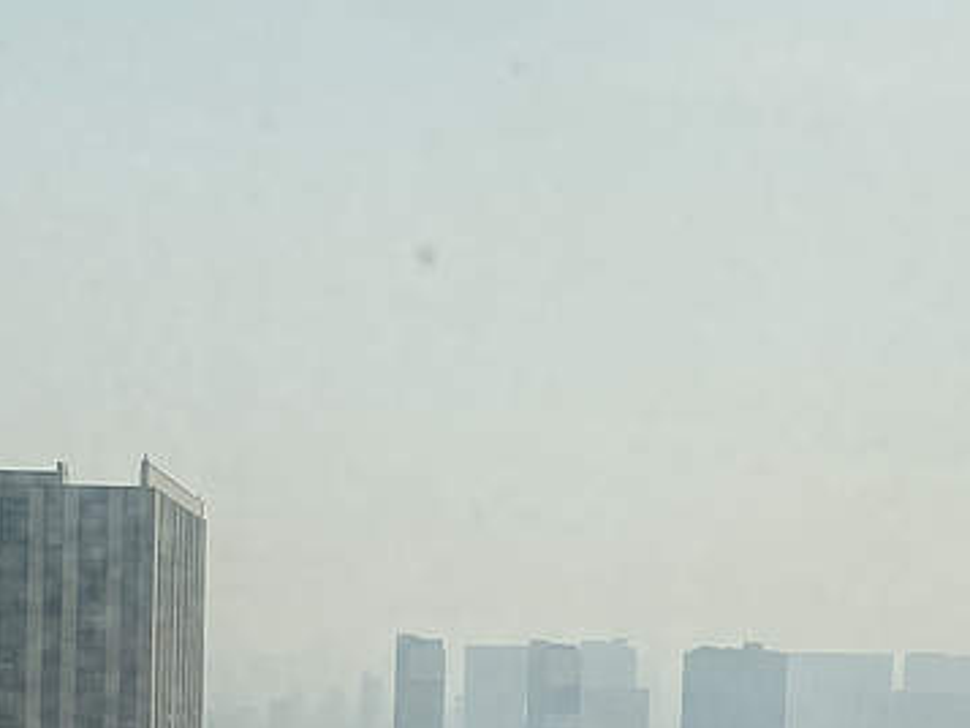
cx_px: 367
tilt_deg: -2.1
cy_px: 829
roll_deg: -3.0
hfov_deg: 20.8
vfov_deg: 15.3
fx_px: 2635
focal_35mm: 94
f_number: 1.8
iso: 25
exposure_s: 1/4000
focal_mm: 3.99
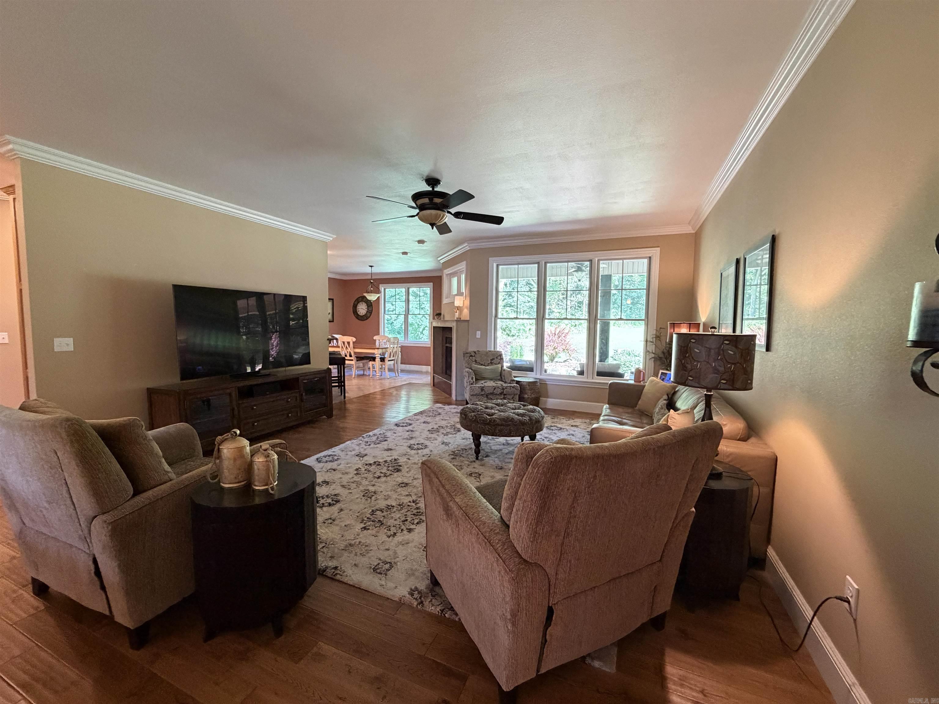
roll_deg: -0.3
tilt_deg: -5.2
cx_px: 470
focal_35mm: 14
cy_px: 352
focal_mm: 2.22
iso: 500
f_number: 2.2
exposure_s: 1/60
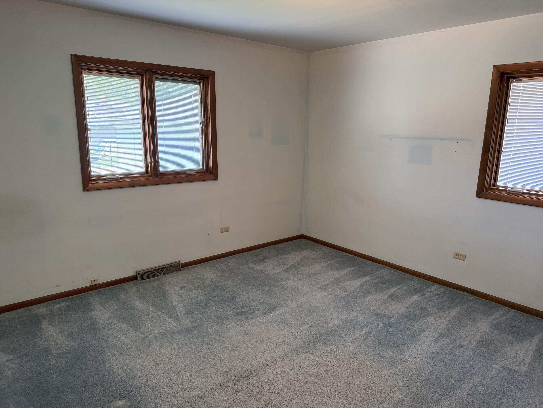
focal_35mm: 24
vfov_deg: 56.8
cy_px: 204
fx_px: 376
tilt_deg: -12.3
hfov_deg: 71.6
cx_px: 272
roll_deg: -0.2
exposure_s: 1/120
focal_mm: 6.76
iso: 320
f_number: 1.78
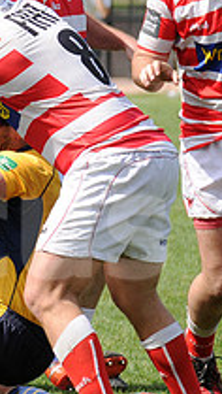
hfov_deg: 2.2
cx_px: -299
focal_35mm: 544
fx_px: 5682
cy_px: 216
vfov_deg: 4.0
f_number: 4.8
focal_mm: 125
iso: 250
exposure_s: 1/1000
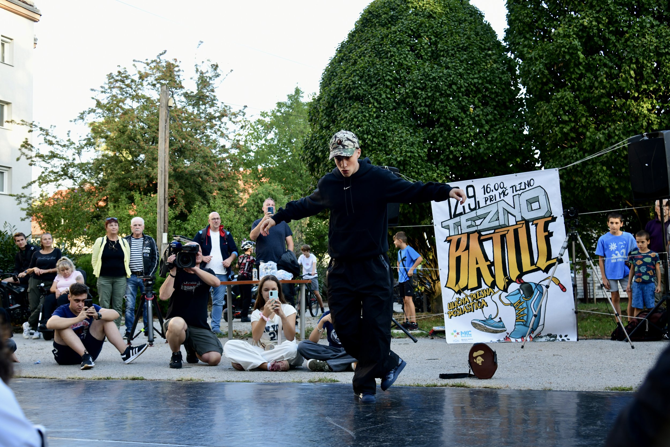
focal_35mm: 38
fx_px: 707
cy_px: 224
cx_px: 335
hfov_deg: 50.7
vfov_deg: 35.1
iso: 800
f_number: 5
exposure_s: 1/250
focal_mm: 38
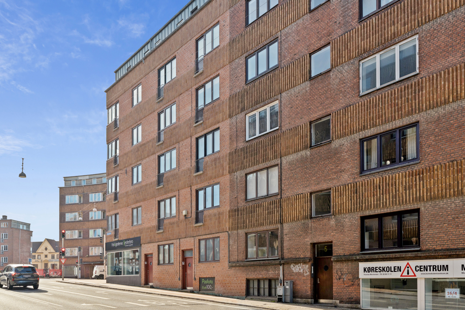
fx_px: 400
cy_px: 155
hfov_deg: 60.3
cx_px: 232
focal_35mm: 31
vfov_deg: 42.3
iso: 400
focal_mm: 31
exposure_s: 1/320
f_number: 10
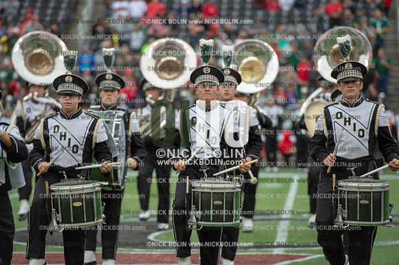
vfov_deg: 6.9
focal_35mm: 200
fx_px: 2215
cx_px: 200
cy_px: 132
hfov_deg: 10.3
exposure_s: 1/500
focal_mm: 200
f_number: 4
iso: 400
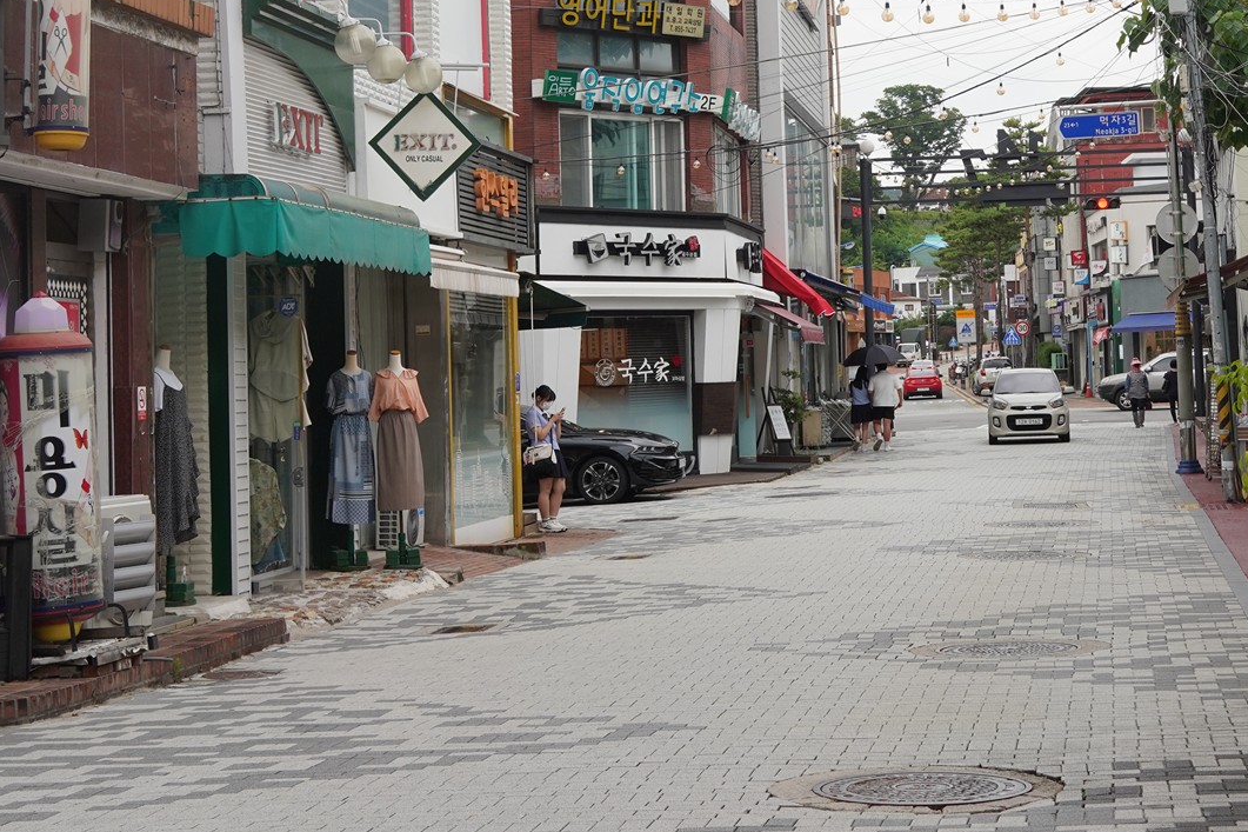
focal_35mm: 66
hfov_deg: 30.4
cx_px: 741
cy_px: 53
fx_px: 2287
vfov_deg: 20.1
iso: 400
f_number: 8
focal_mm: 35
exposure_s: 1/160
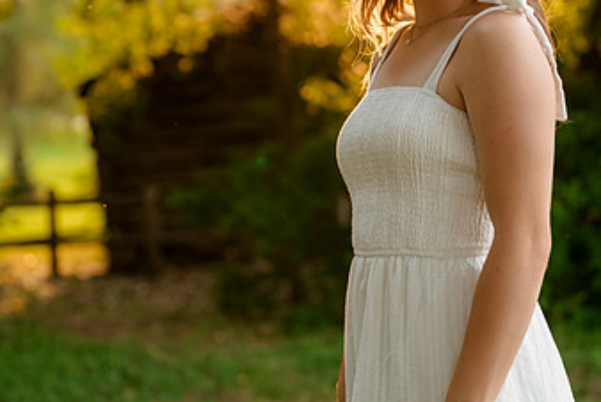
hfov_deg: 17.0
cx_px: 292
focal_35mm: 120
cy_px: 79
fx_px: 2005
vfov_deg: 11.4
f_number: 2.8
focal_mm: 70
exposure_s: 1/320
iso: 400
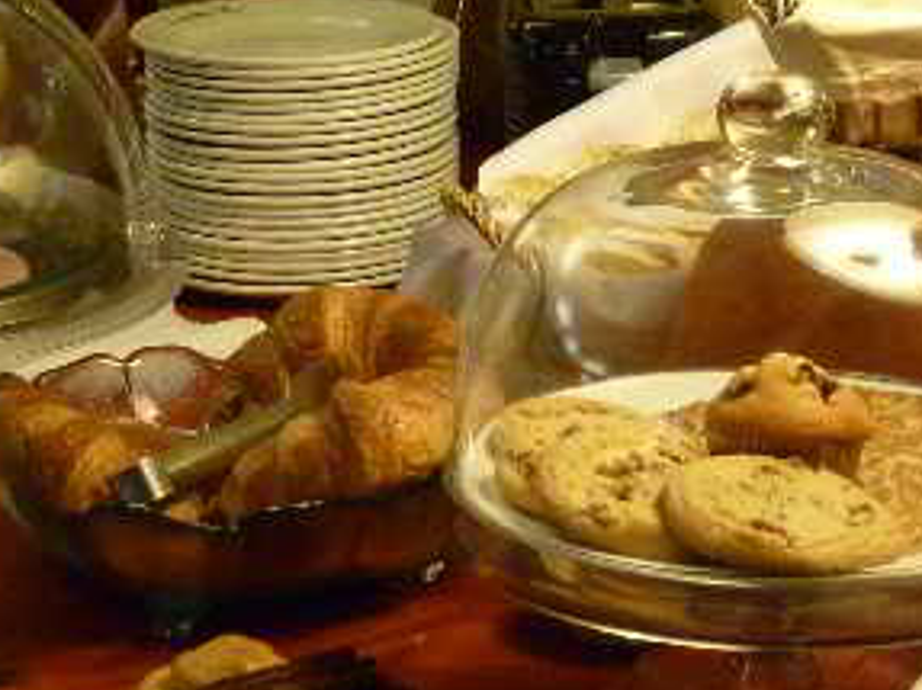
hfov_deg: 13.6
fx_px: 3860
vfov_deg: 10.1
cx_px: 427
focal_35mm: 145
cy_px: -26
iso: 400
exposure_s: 1/25
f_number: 3.4
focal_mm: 9.2
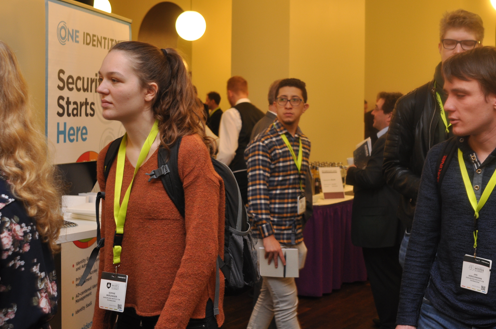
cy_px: 128
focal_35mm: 45
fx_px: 619
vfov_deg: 29.7
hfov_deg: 43.6
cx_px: 280
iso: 400
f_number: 4.5
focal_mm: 24
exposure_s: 1/60
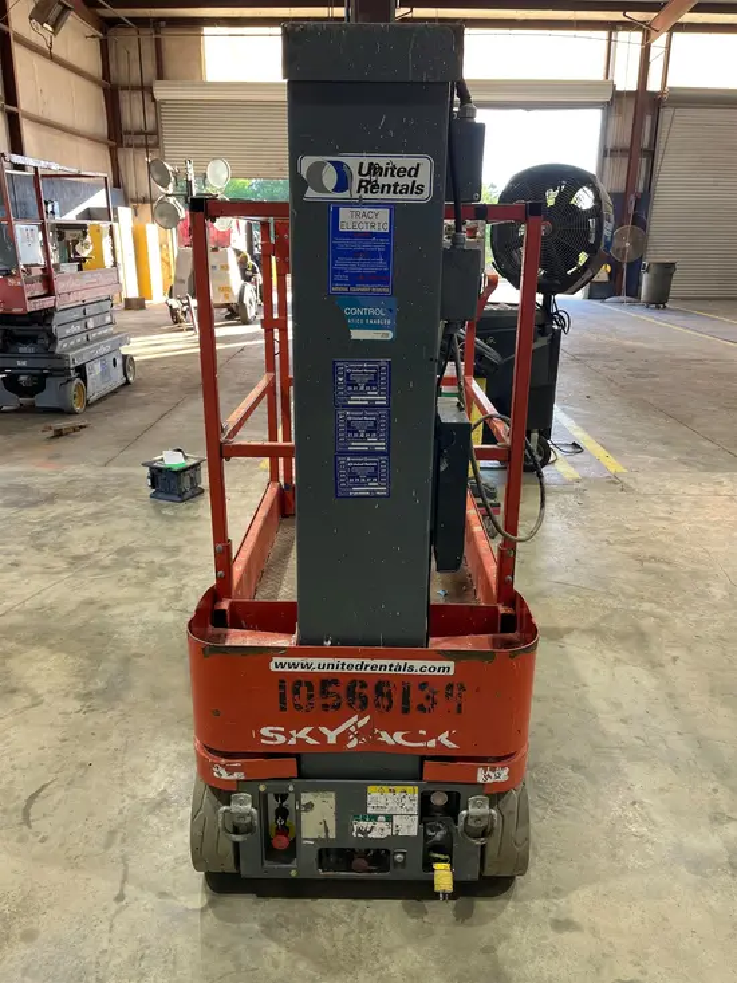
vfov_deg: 67.3
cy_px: 492
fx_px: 738
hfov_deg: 53.1
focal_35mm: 26
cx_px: 368
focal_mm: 5.1
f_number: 1.6
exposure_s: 1/121
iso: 80
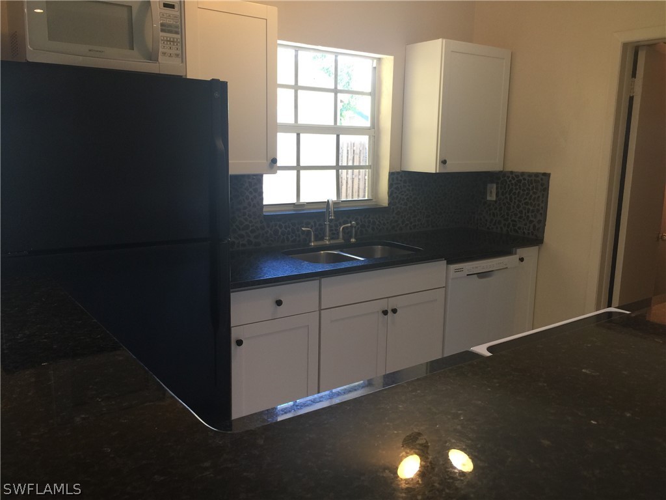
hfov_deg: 61.7
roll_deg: -1.7
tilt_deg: -8.9
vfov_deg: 48.2
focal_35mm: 29
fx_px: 558
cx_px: 333
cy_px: 250
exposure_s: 1/30
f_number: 2.2
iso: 32
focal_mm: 4.15
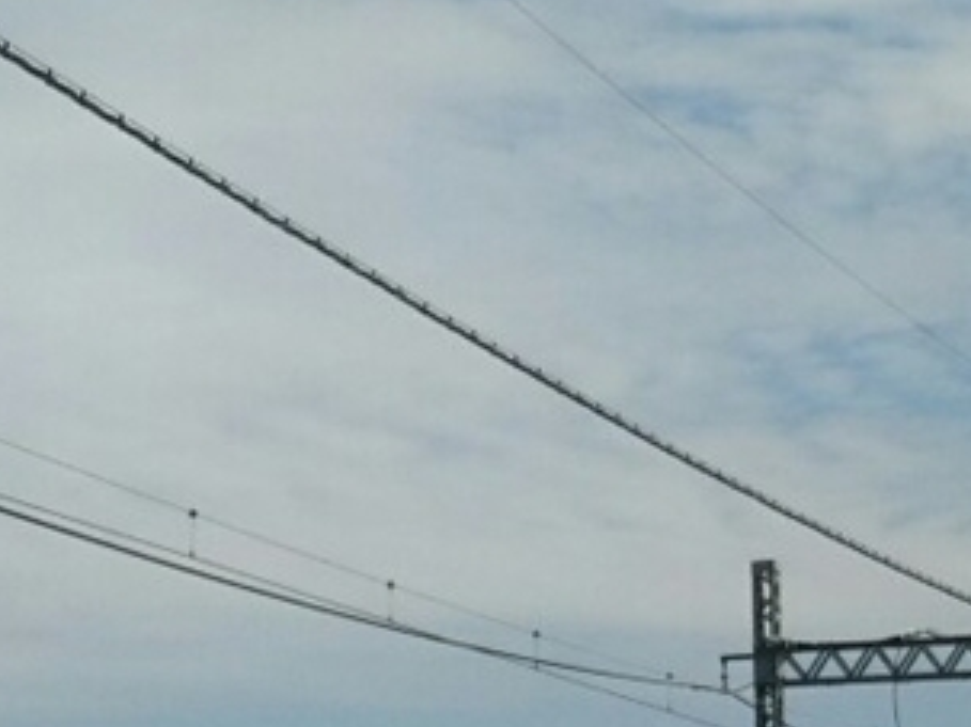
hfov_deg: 16.5
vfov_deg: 12.4
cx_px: 330
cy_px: 496
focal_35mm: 119
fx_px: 3337
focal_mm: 4
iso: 25
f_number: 2.2
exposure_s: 1/2288
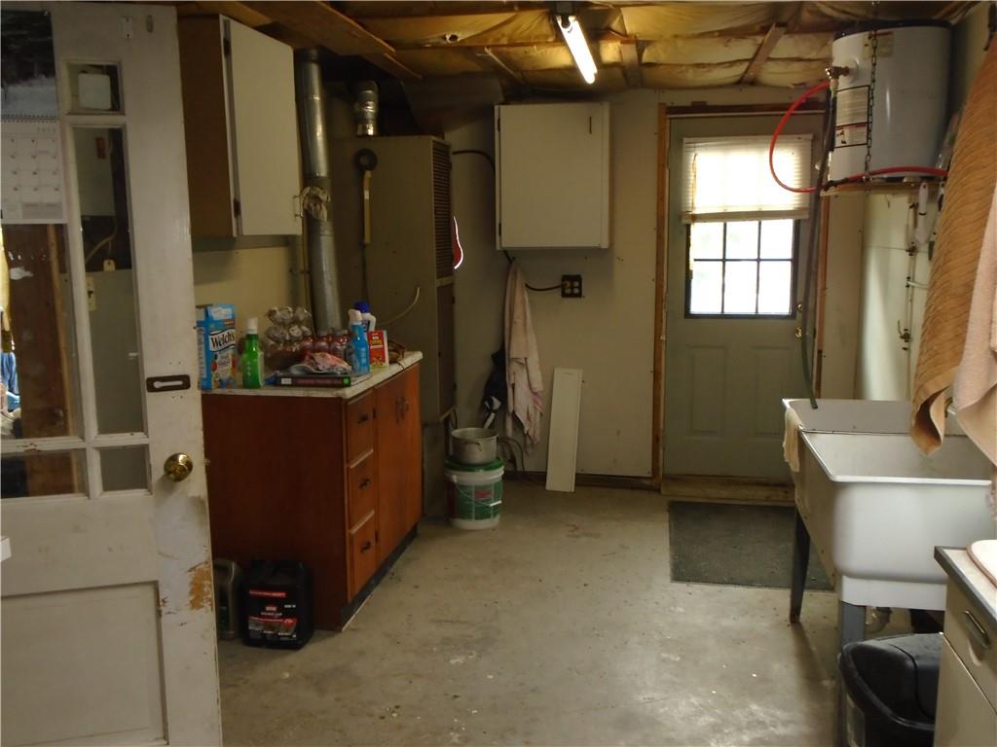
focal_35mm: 31
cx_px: 498
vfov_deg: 45.4
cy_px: 374
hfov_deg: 58.4
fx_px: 893
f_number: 3.5
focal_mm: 5.5
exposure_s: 1/40
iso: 200
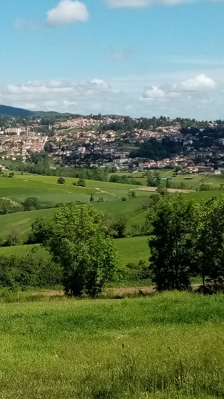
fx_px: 433
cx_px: -18
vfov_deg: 49.4
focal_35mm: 41
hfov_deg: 26.8
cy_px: 197
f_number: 1.8
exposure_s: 1/1513
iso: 102
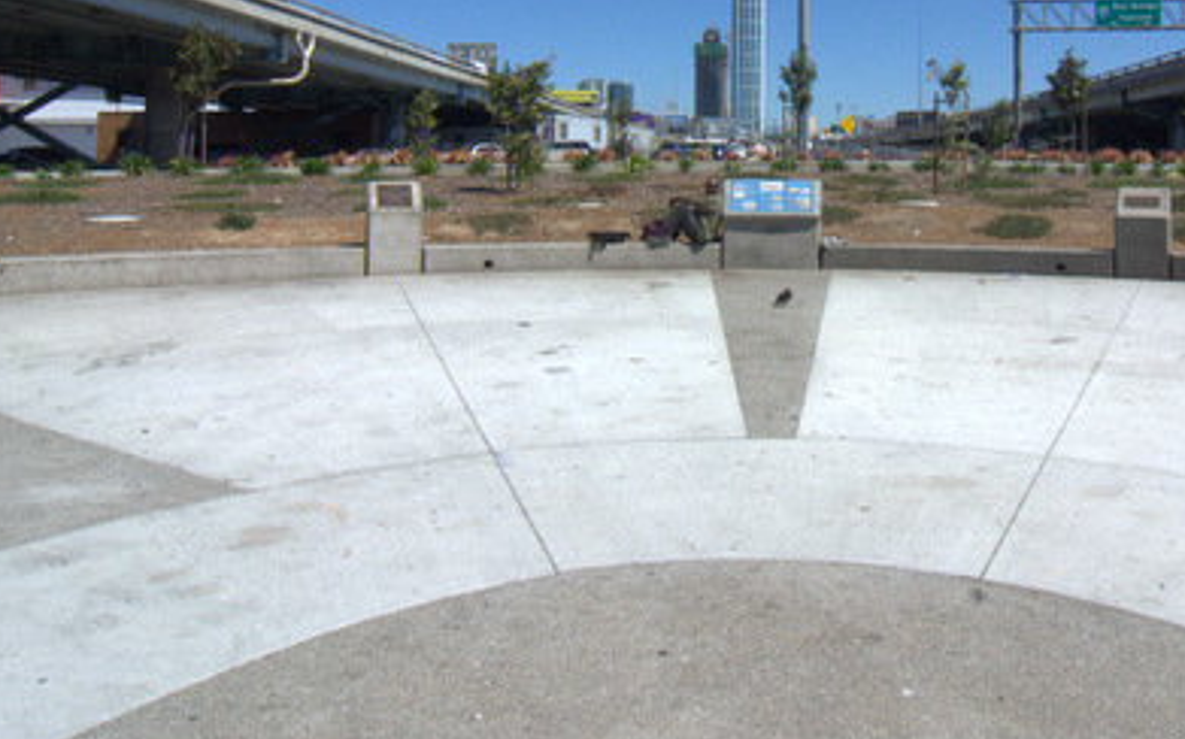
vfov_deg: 39.4
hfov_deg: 61.6
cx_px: 776
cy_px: 104
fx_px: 968
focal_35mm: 30
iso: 800
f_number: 14
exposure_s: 1/800
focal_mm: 12
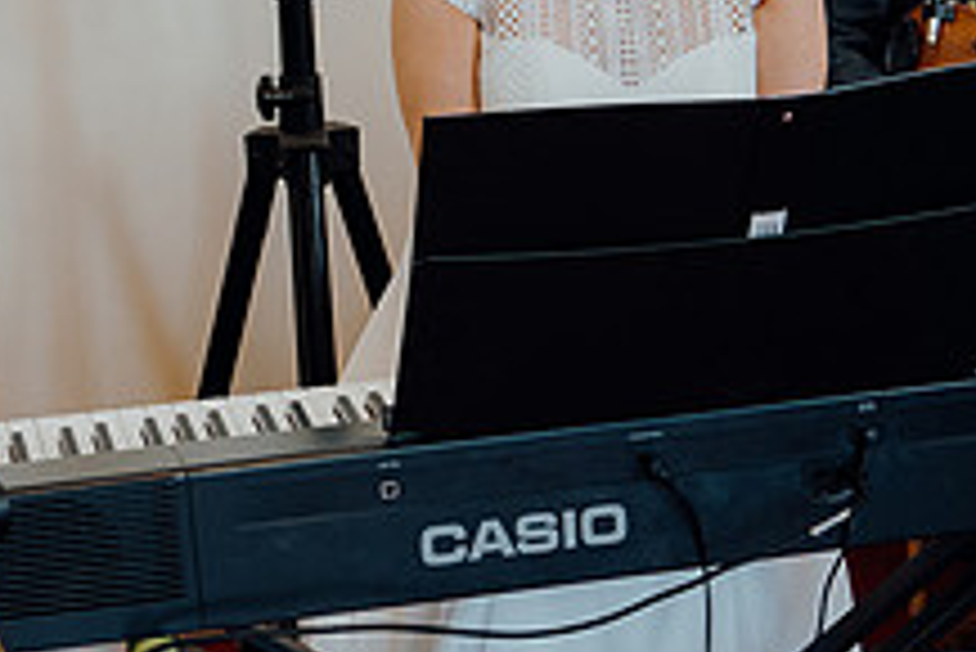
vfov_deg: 13.8
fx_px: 2686
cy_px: 245
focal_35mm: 99
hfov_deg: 20.5
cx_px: 342
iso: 800
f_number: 2.8
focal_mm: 25
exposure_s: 1/200
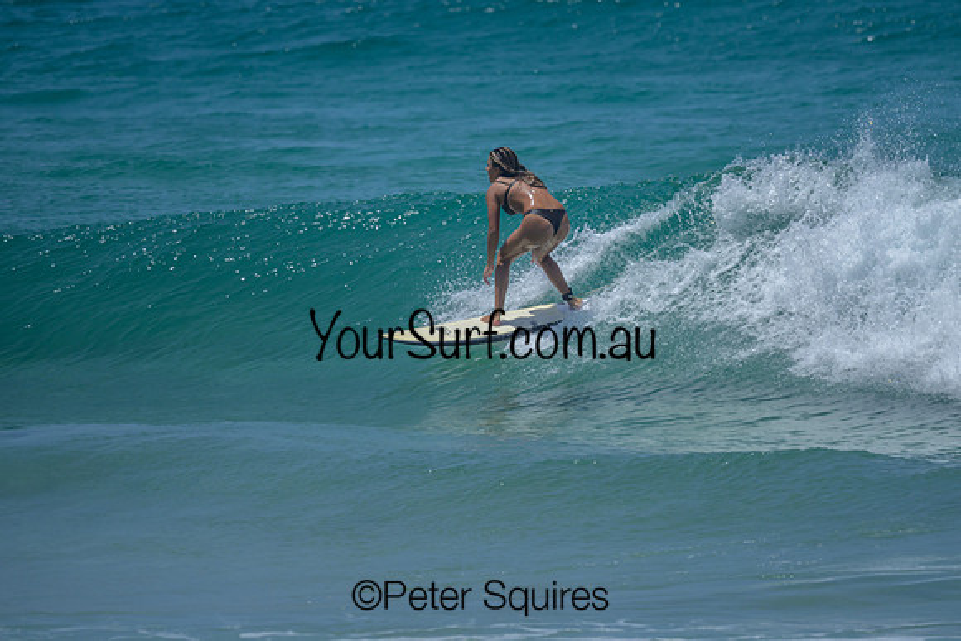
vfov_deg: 1.4
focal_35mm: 1004
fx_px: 26796
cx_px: 603
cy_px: 242
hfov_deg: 2.1
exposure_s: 1/2500
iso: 200
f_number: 6.3
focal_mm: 800
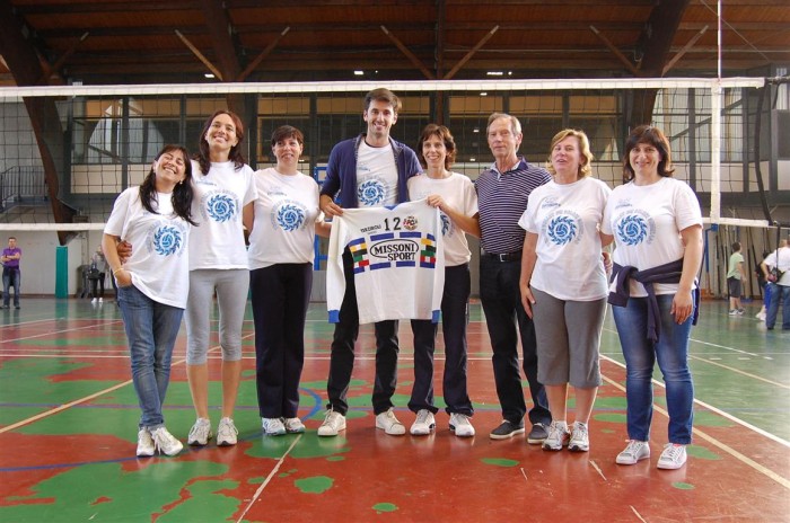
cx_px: 395
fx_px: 756
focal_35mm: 34
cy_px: 262
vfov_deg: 38.2
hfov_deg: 55.2
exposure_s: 1/20
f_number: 6.3
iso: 800
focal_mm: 23
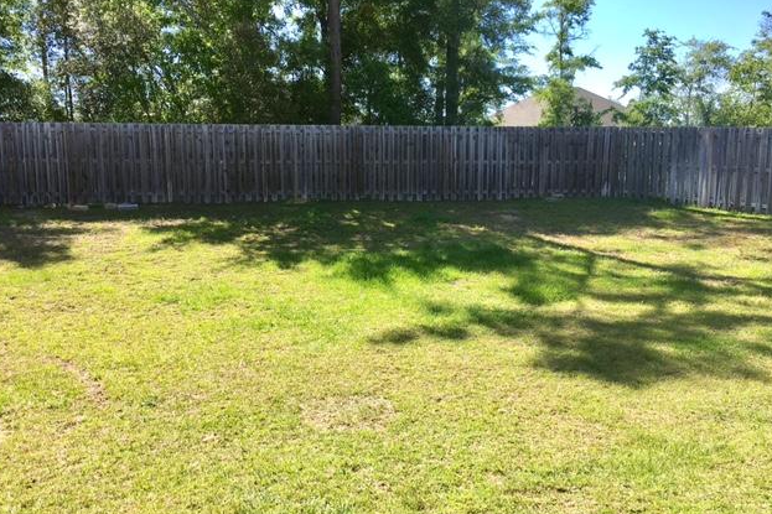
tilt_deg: -6.3
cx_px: 379
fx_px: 665
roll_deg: -1.1
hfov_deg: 60.3
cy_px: 251
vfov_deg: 42.3
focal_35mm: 31
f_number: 2.2
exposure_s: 1/591
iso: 25
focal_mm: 4.15
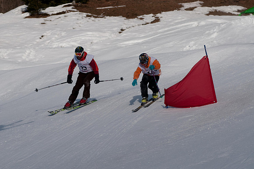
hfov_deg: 12.2
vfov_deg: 8.1
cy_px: 84
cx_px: 127
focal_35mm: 168
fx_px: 1184
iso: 200
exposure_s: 1/2000
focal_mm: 112
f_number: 4
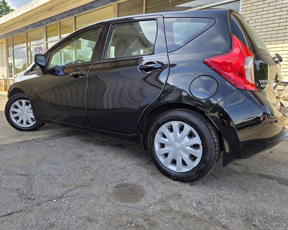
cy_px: 115
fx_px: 205
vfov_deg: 58.8
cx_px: 136
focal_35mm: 24
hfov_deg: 70.2
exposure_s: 1/519
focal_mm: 5.4
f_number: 1.8
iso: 25
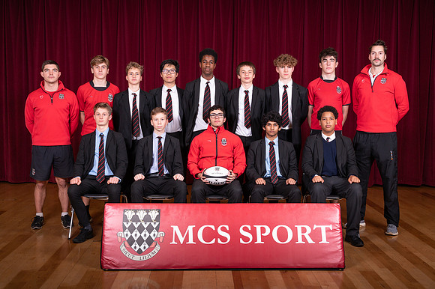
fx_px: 562
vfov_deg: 28.9
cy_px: 150
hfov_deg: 42.3
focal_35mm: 47
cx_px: 217
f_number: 8
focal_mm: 45
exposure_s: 1/50
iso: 800
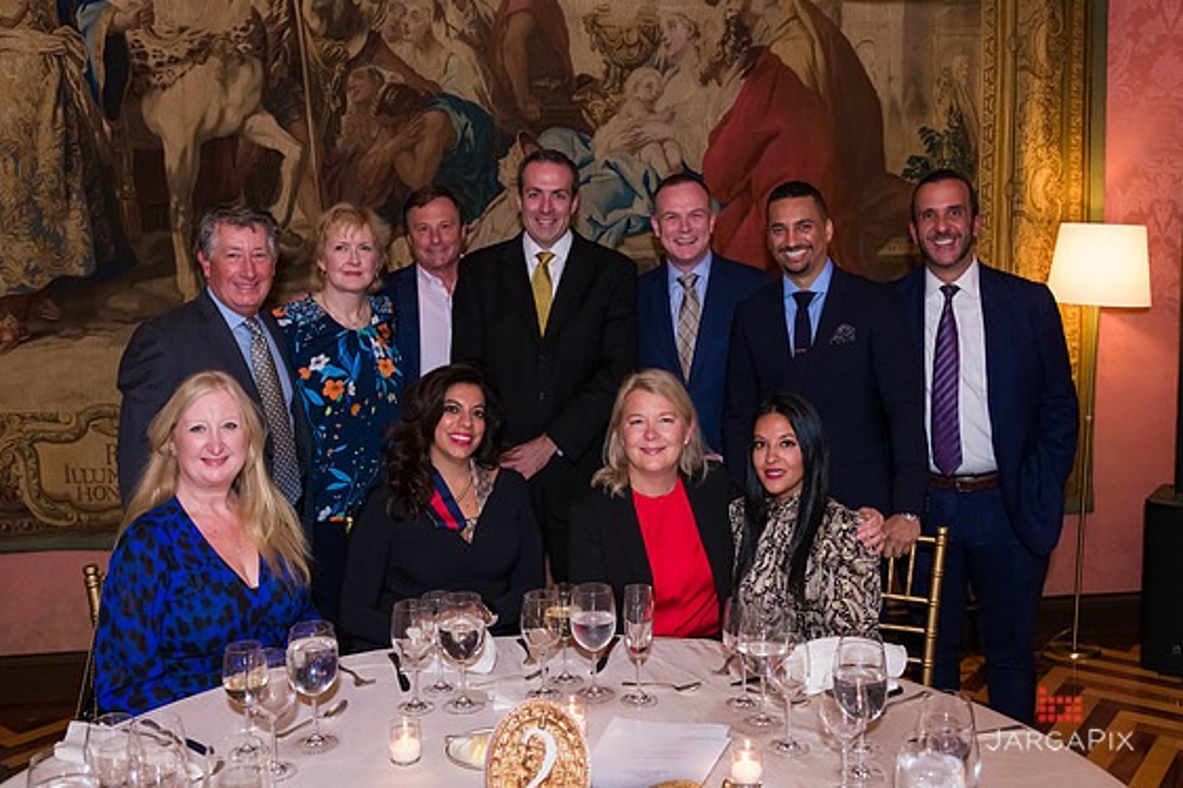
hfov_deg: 53.1
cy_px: 353
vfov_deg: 36.8
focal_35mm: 36
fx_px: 1183
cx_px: 614
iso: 3200
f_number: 5
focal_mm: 32
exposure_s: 1/80
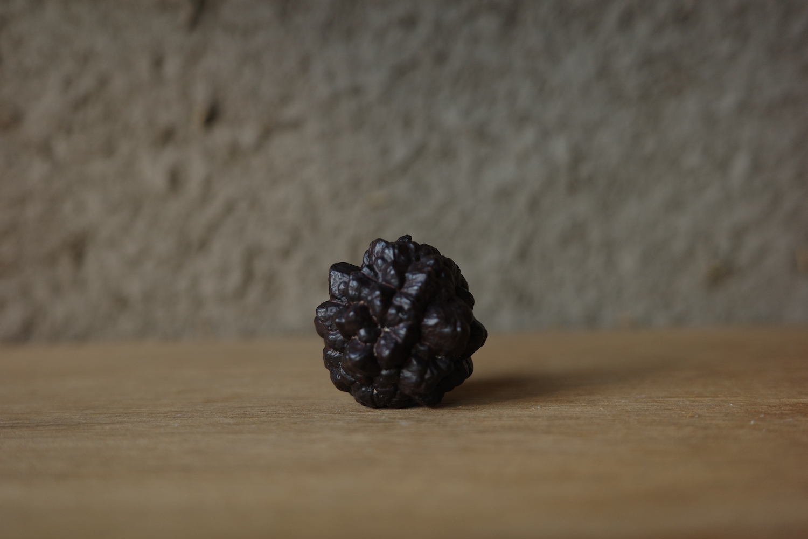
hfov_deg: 48.5
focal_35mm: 40
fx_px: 898
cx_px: 404
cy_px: 270
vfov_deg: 33.4
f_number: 2.8
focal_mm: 26
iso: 200
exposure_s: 1/125
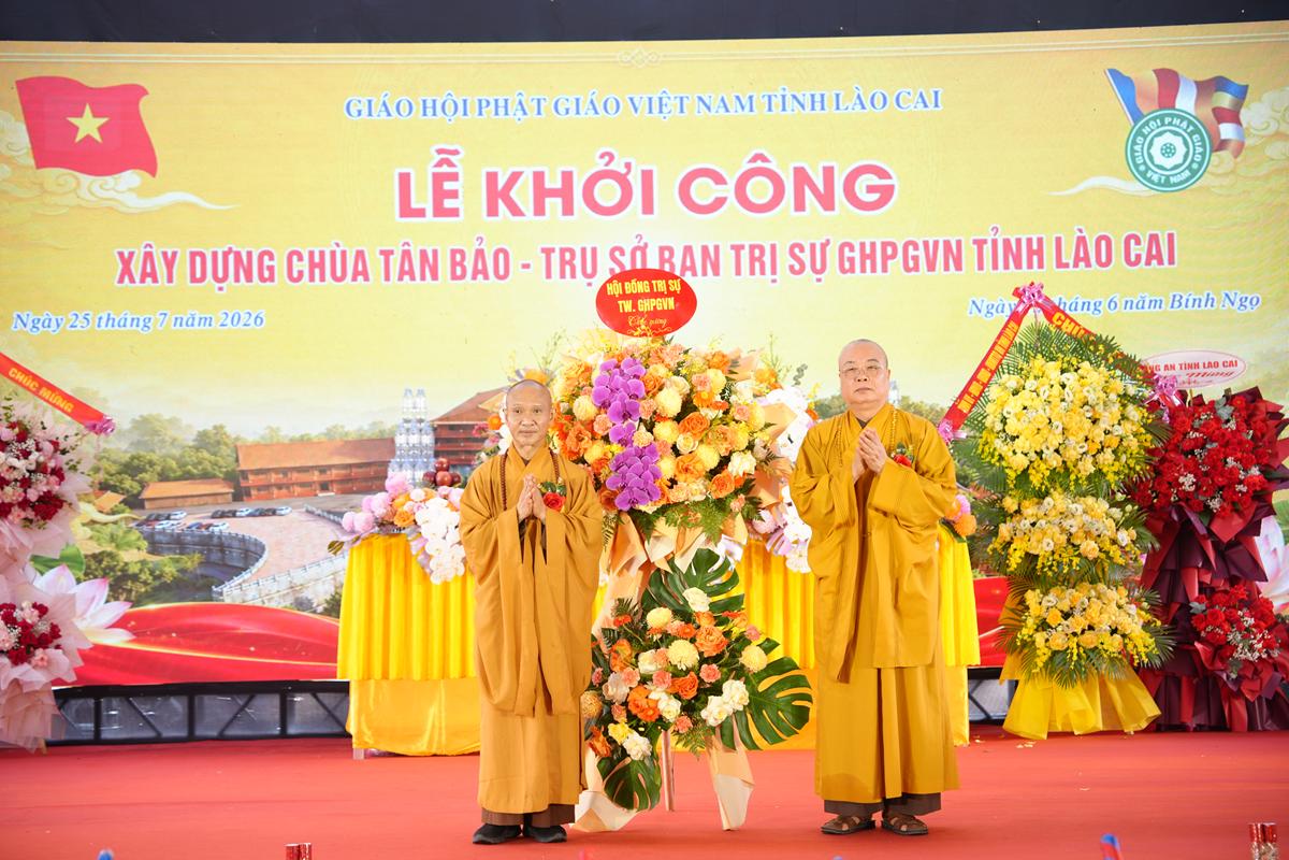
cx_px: 644
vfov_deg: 21.2
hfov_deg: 31.4
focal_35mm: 64
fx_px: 2291
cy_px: 430
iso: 250
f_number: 2.8
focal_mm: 64
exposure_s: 1/160
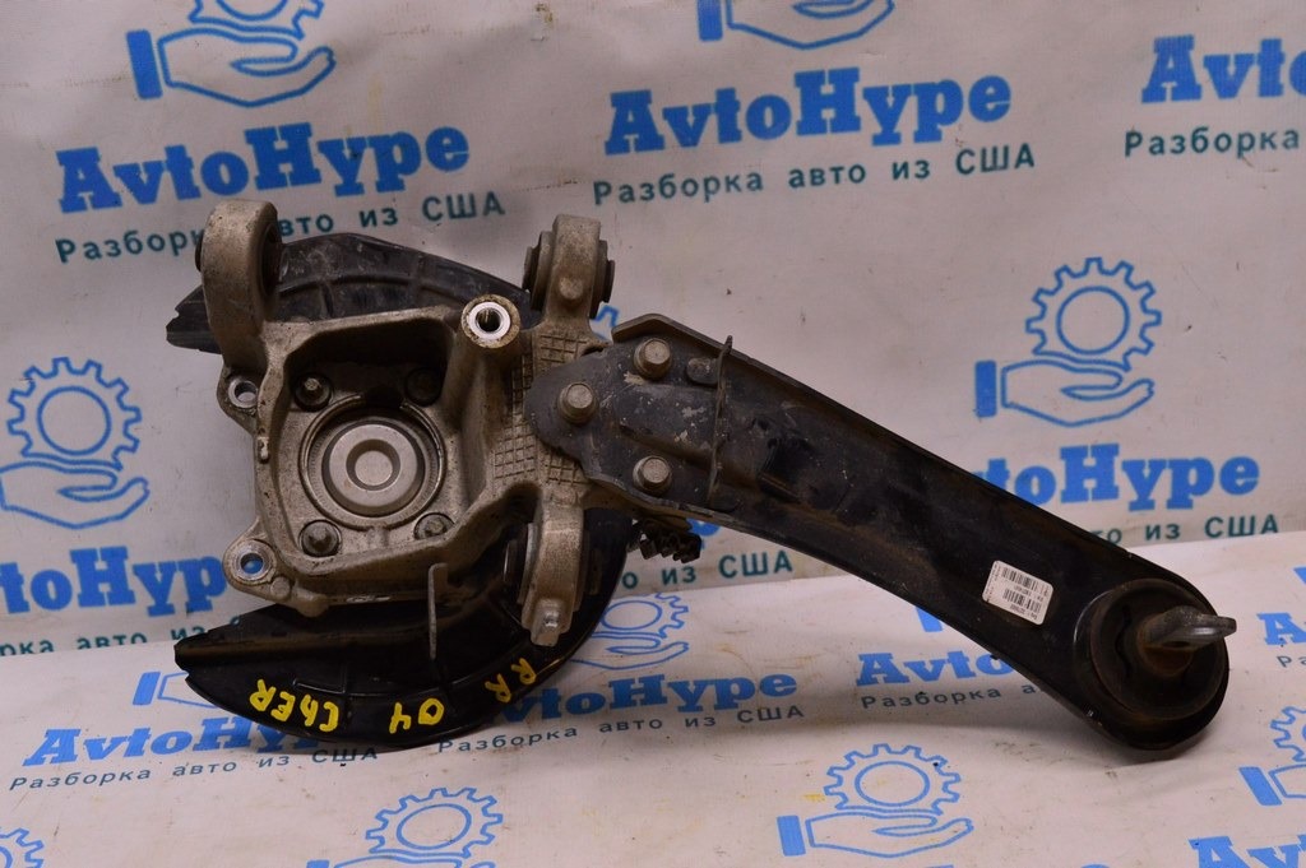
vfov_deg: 28.9
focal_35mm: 46
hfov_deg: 42.4
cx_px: 653
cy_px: 434
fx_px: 1686
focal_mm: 31
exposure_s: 1/125
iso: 1600
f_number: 8
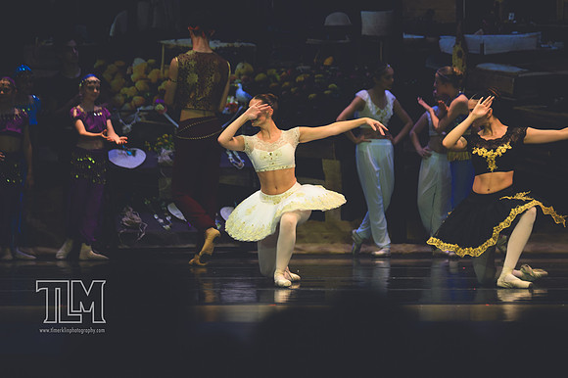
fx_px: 4368
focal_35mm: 277
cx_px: 284
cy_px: 189
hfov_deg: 7.4
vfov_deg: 5.0
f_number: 2.8
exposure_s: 1/500
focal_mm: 185
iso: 900
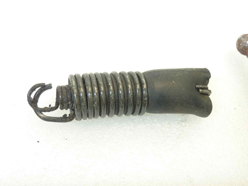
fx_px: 272
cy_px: 93
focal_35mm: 38
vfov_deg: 37.7
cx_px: 124
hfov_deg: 49.0
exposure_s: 1/15
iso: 80
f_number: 3.3
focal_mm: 4.4
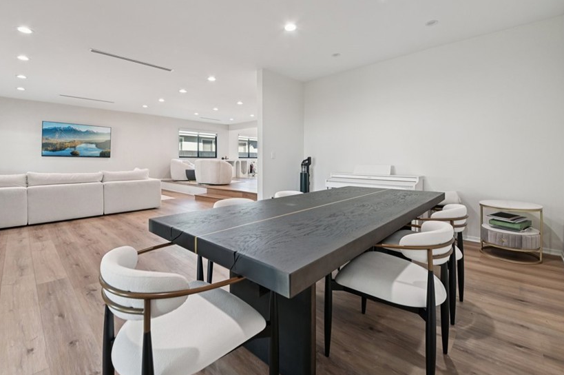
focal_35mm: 15
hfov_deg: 100.3
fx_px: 235
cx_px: 265
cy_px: 161
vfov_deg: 76.8
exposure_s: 1/8
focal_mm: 12
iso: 250
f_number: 8
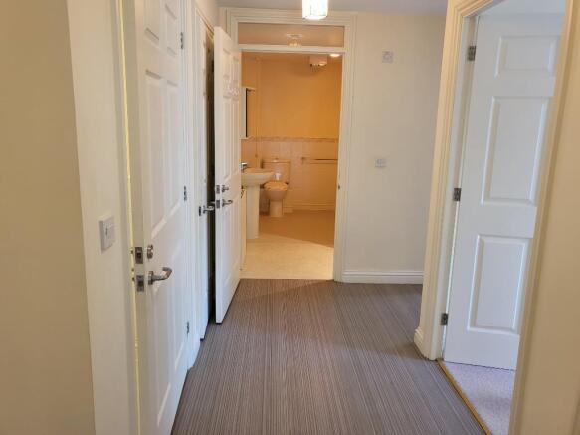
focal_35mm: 26
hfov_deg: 67.3
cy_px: 218
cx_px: 290
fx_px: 436
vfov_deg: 53.0
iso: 320
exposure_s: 1/50
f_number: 1.8
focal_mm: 4.25
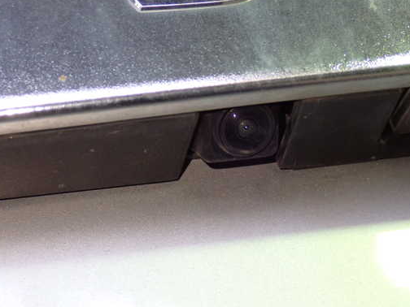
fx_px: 817
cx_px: 237
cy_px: 153
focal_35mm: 69
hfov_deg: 28.1
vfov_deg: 21.3
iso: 800
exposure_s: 1/60
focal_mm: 10.35
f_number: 3.5
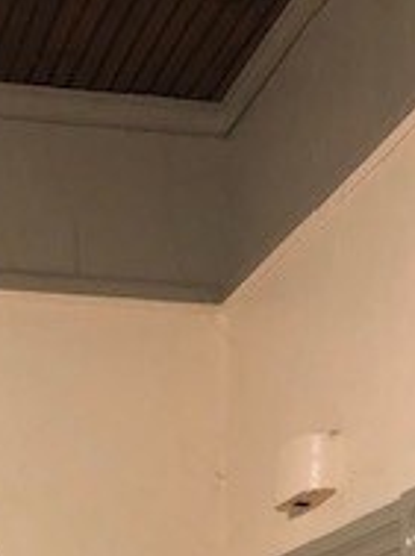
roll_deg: +0.1
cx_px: -44
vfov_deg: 17.5
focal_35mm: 95
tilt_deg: -2.4
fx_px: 1524
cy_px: 938
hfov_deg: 15.1
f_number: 1.8
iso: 100
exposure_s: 1/12
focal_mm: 3.99
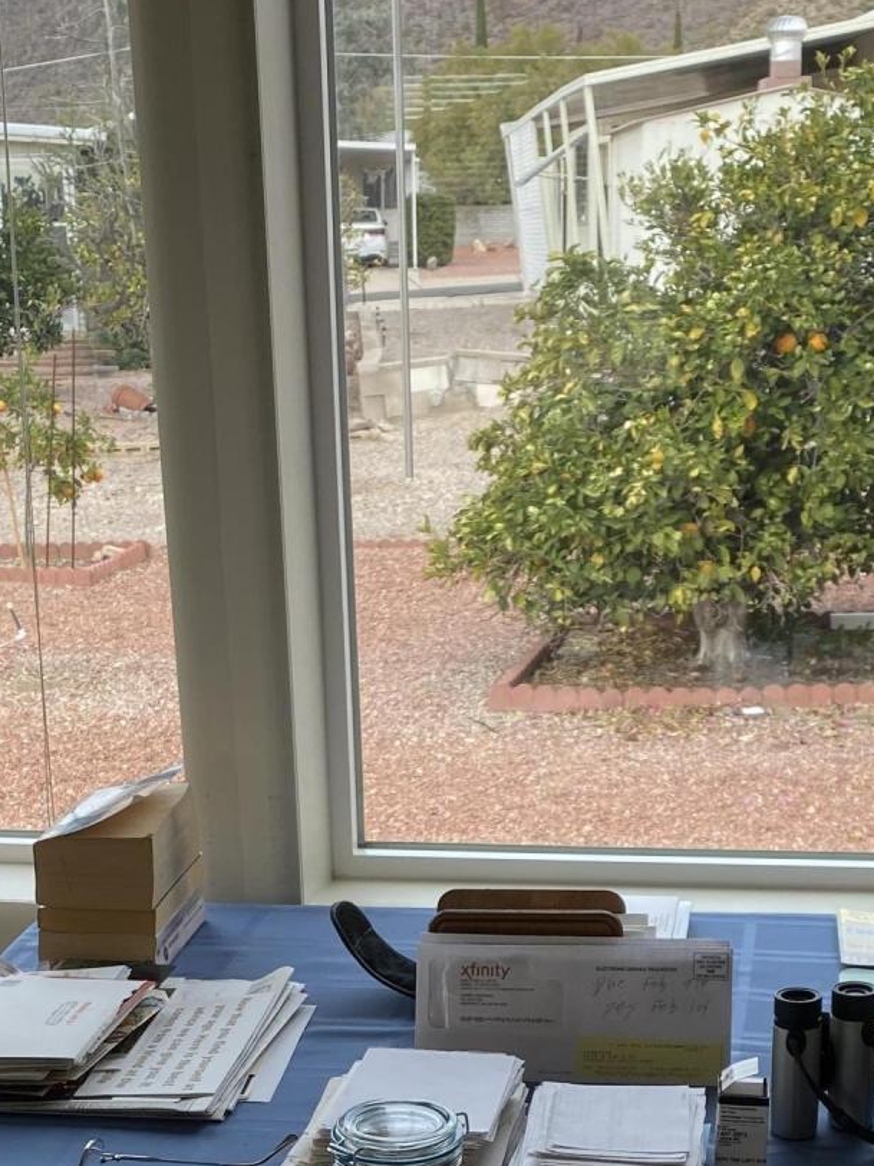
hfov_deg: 22.9
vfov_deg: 29.1
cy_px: 1037
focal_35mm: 64
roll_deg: +2.5
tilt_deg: -19.3
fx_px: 2156
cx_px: 419
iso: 32
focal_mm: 4.25
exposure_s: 1/191
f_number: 1.8
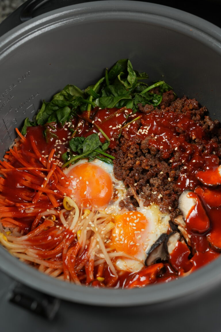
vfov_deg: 41.9
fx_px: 433
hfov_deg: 28.6
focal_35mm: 47
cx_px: 110
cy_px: 166
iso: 320
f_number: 5.6
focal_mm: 47
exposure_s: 1/60
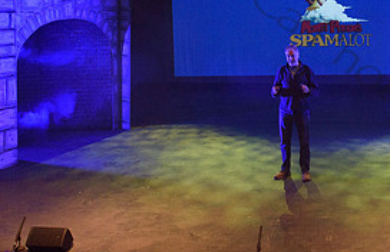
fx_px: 612
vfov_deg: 22.7
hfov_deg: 34.2
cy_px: 23
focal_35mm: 57
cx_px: 314
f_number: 3.5
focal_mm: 24
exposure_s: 1/60
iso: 1250
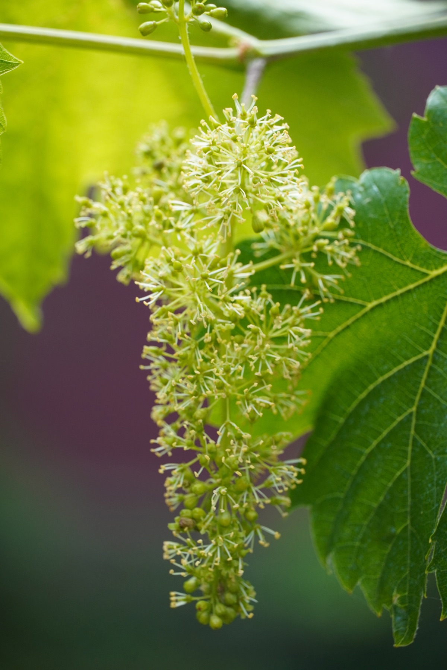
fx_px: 3771
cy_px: 335
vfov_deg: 10.2
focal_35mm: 202
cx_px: 224
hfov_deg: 6.8
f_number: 5.6
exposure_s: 1/250
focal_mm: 135
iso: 500
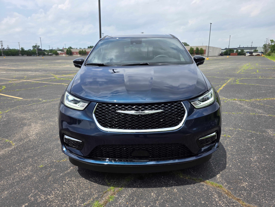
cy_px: 104
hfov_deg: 73.9
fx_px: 183
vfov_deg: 58.9
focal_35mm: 23
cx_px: 138
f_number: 1.7
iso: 80
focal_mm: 6.3
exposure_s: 1/4434
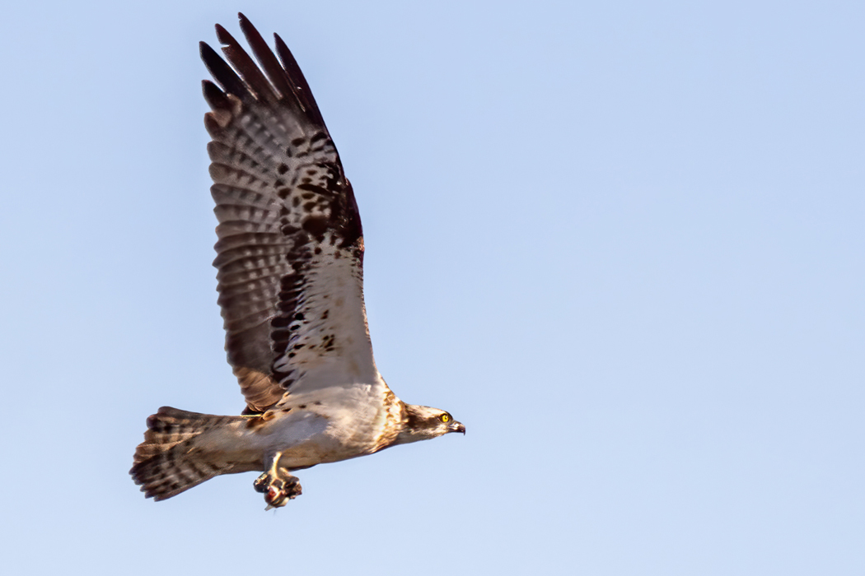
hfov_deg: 2.3
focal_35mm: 900
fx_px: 21623
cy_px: 288
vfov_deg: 1.5
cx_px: 432
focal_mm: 600
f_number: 7.1
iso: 400
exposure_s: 1/2500
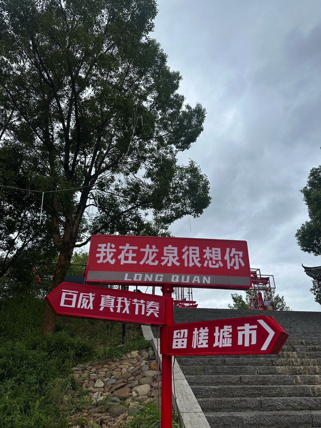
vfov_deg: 71.6
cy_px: 214
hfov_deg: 56.8
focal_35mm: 24
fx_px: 297
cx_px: 160
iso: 80
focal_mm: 6.86
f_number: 1.78
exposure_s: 1/3356
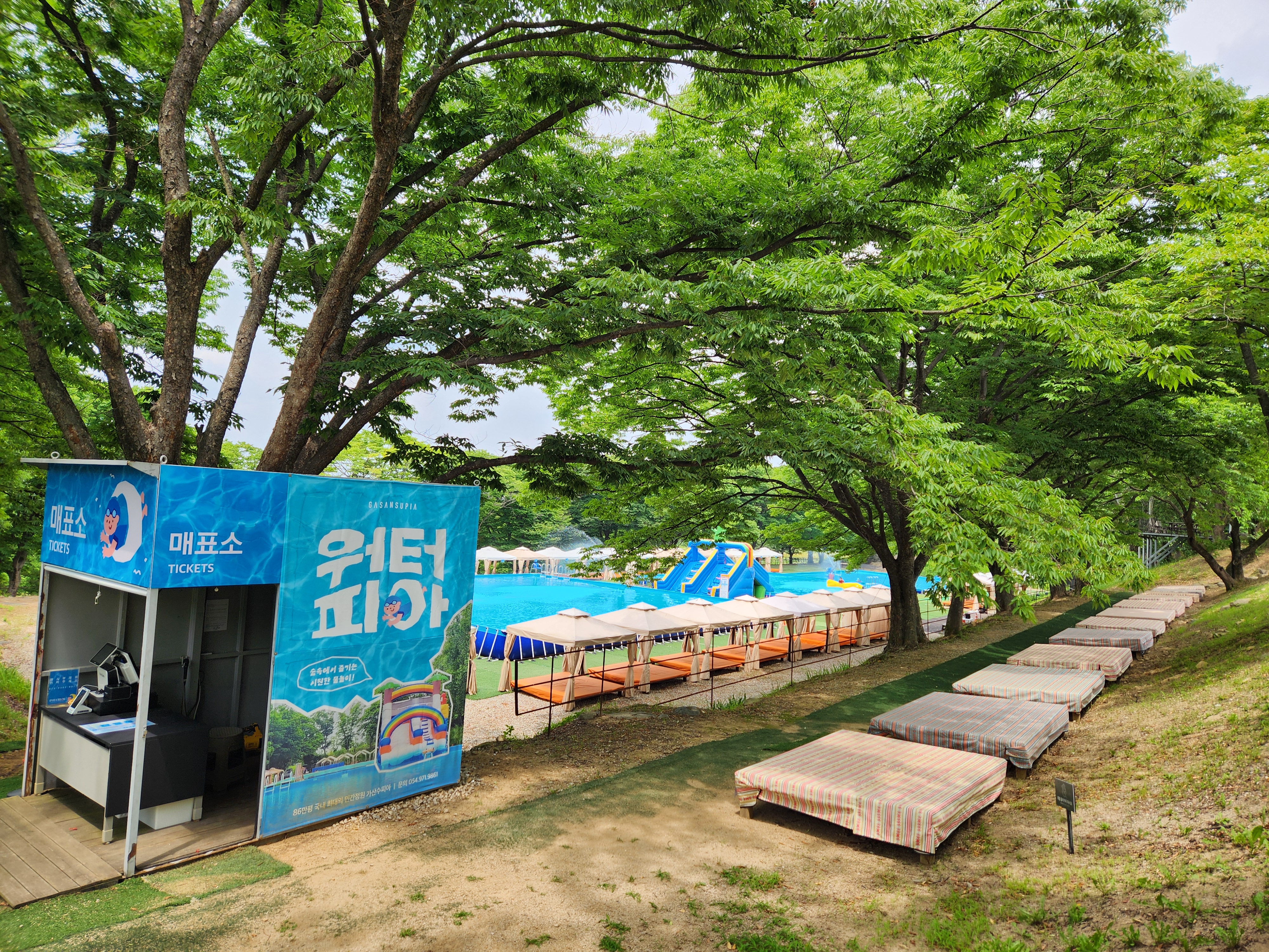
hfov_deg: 73.9
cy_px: 476
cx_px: 634
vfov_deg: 58.9
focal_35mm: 23
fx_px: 843
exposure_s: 1/661
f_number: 1.8
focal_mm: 5.4
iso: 20
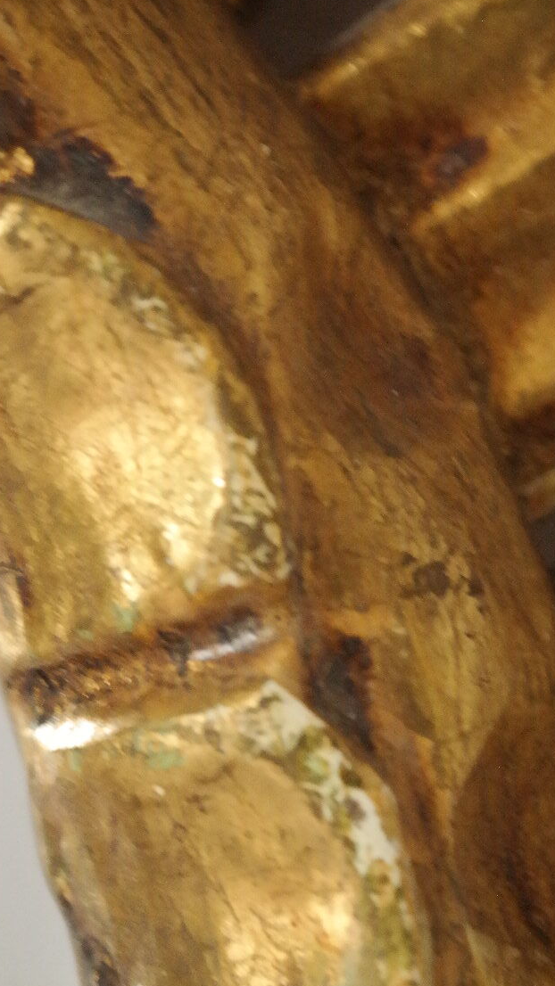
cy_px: 514
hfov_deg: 9.6
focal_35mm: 126
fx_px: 3297
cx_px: 274
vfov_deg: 17.0
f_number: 9
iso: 3200
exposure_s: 1/30
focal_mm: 50
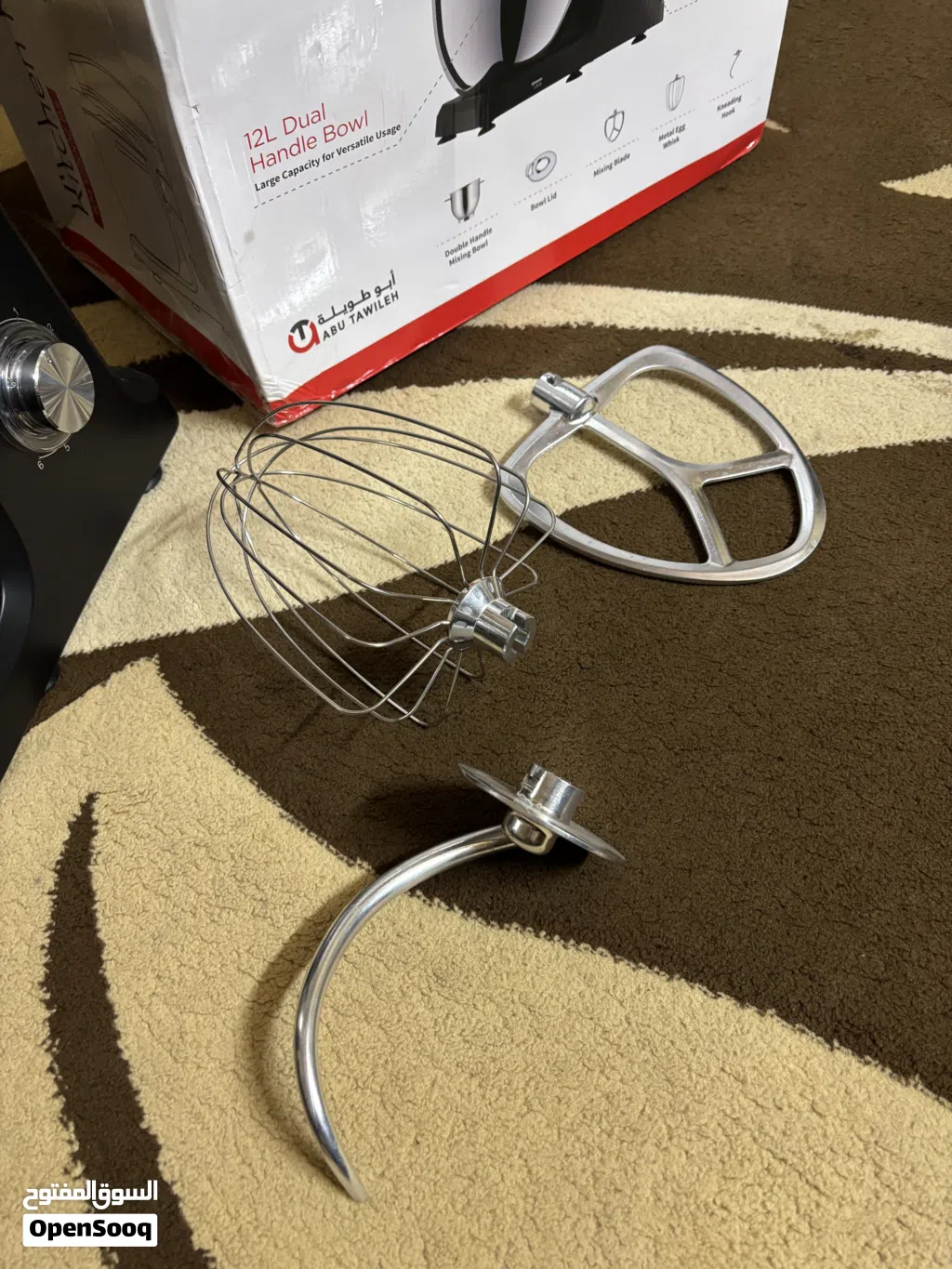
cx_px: 476
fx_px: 953
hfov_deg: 53.1
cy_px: 634
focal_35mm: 26
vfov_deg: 67.3
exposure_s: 1/50
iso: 200
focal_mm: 5.96
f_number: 1.6
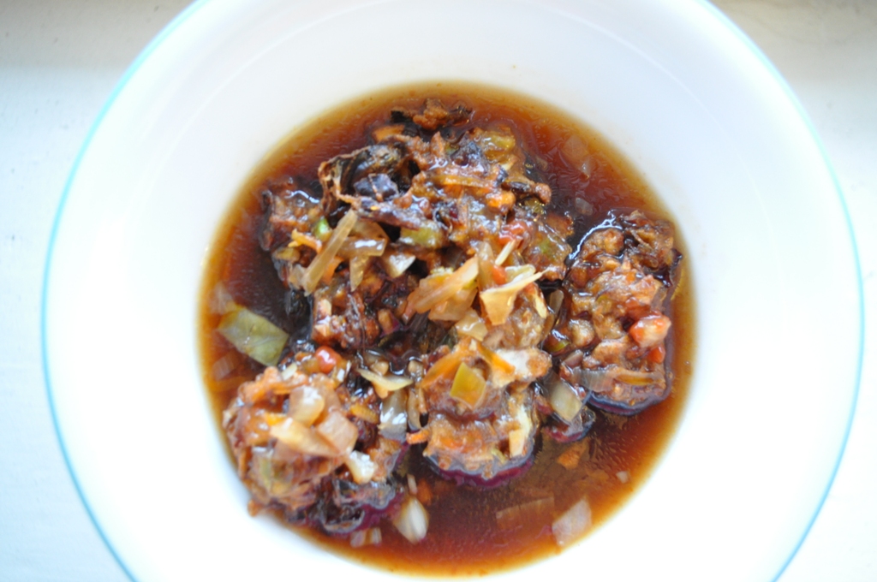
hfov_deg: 46.5
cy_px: 291
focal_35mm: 42
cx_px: 438
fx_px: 1022
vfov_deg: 31.8
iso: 1600
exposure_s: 1/13
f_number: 4.5
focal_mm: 28
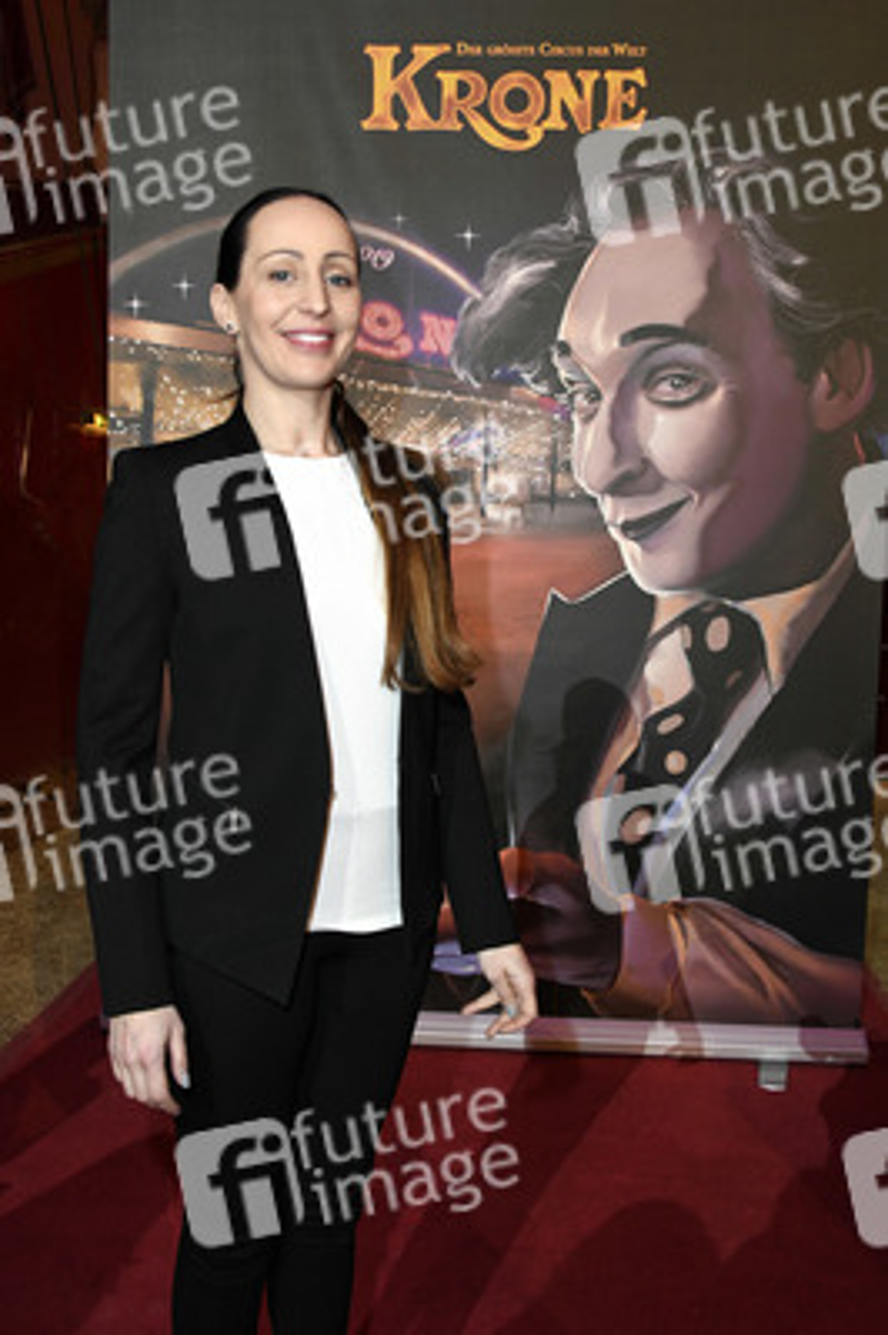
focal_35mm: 32
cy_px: 668
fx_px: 1186
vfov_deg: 58.8
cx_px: 444
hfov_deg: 41.0
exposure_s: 1/125
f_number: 6.3
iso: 3200
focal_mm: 32
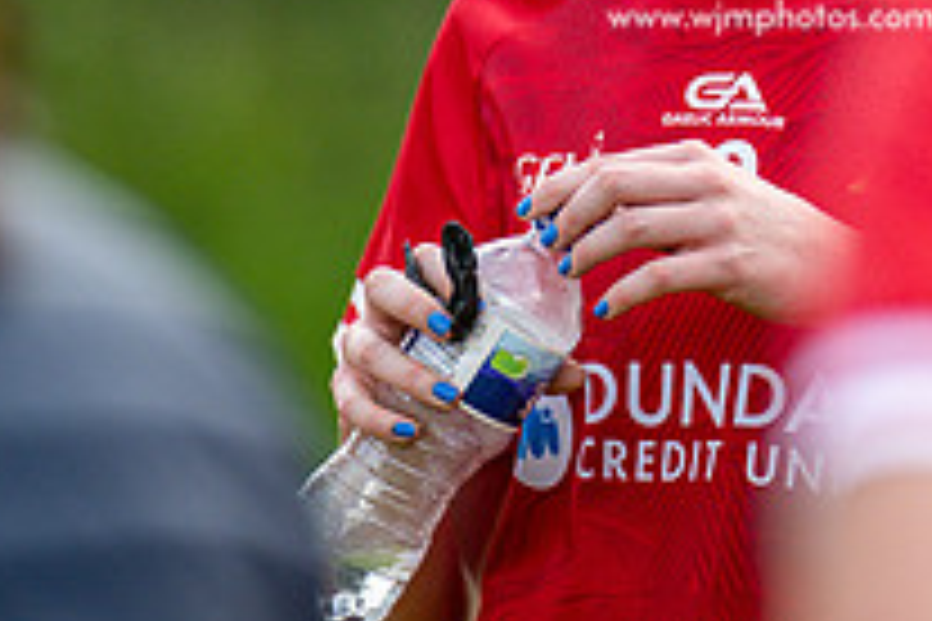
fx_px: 21719
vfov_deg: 1.6
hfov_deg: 2.5
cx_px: 770
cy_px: -169
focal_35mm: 839
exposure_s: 1/4000
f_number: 2.8
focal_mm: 300
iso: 640
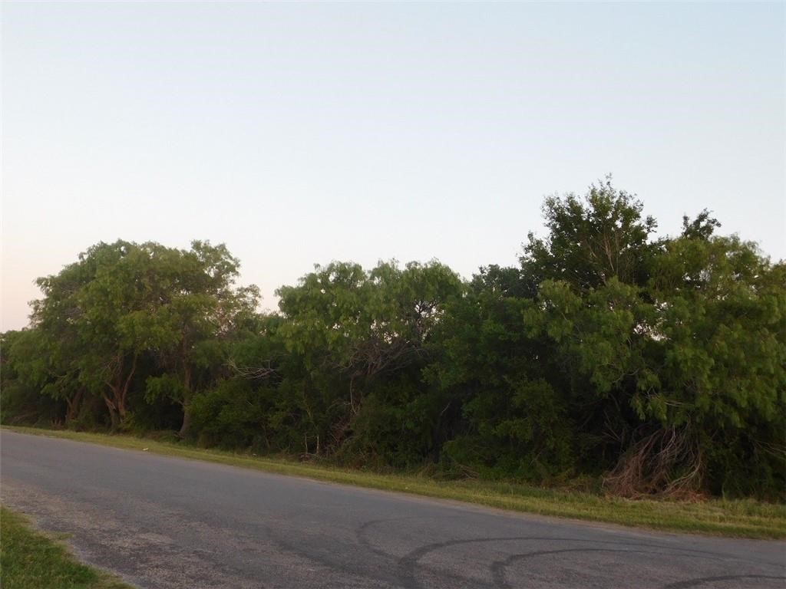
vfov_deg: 39.7
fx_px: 817
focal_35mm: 36
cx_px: 393
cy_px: 294
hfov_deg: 51.4
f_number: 3.5
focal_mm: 6.3
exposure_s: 1/30
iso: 140
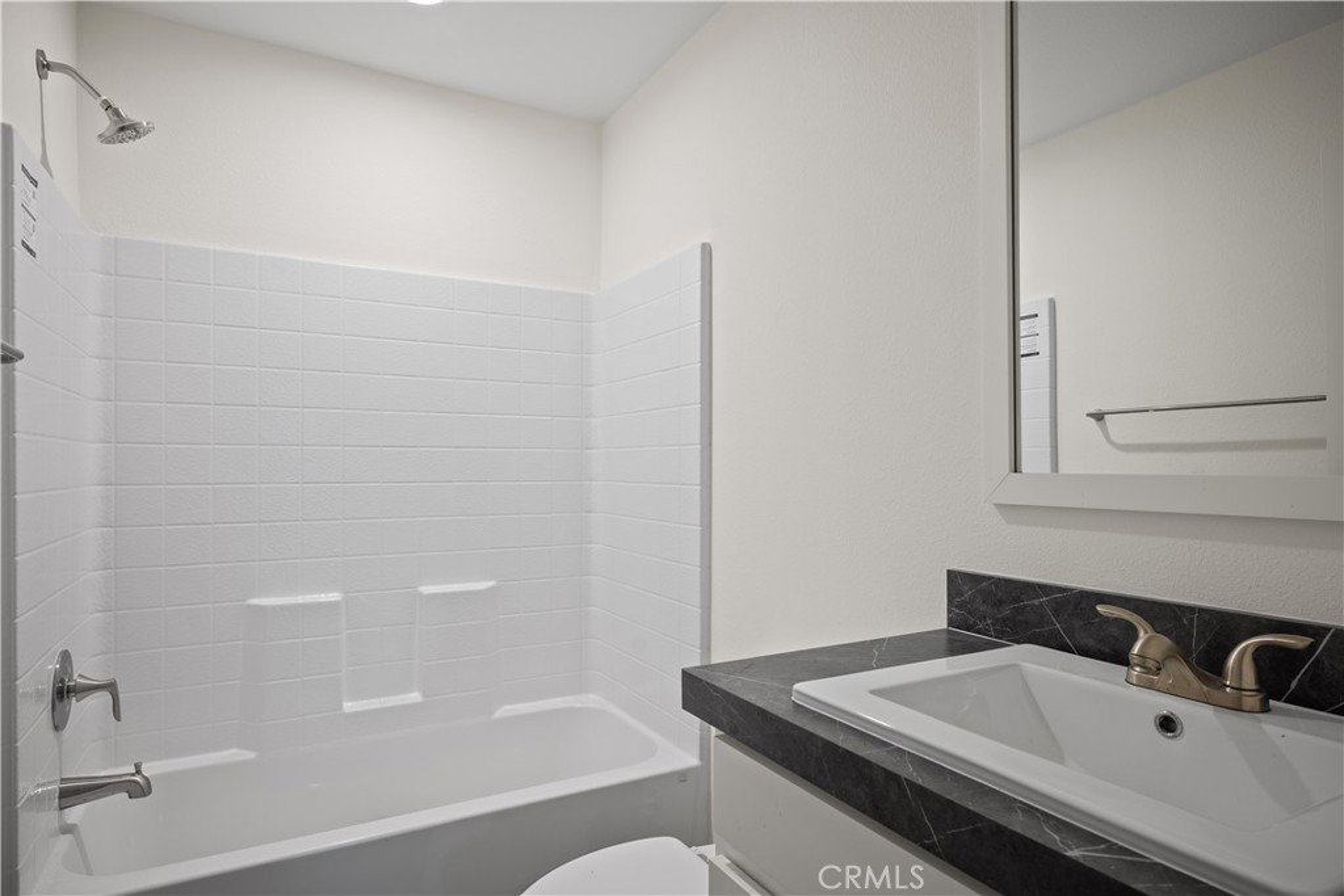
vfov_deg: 61.9
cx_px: 672
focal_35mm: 20
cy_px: 448
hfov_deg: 84.0
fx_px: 747
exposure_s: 1/1.67
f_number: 11
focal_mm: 20
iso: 200
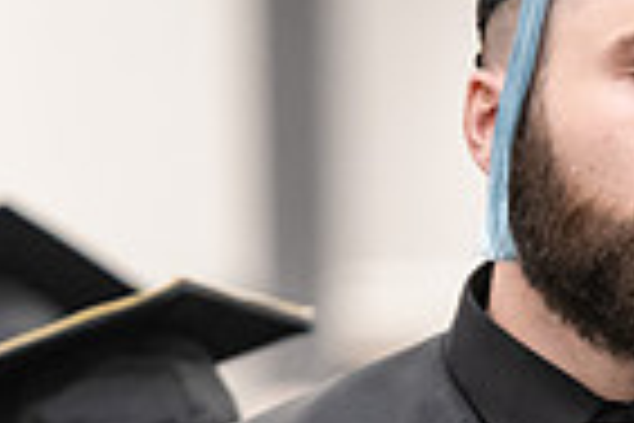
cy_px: 493
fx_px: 12714
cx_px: 683
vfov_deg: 1.9
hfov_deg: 2.9
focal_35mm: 722
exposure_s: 1/200
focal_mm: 175
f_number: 3.2
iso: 3200
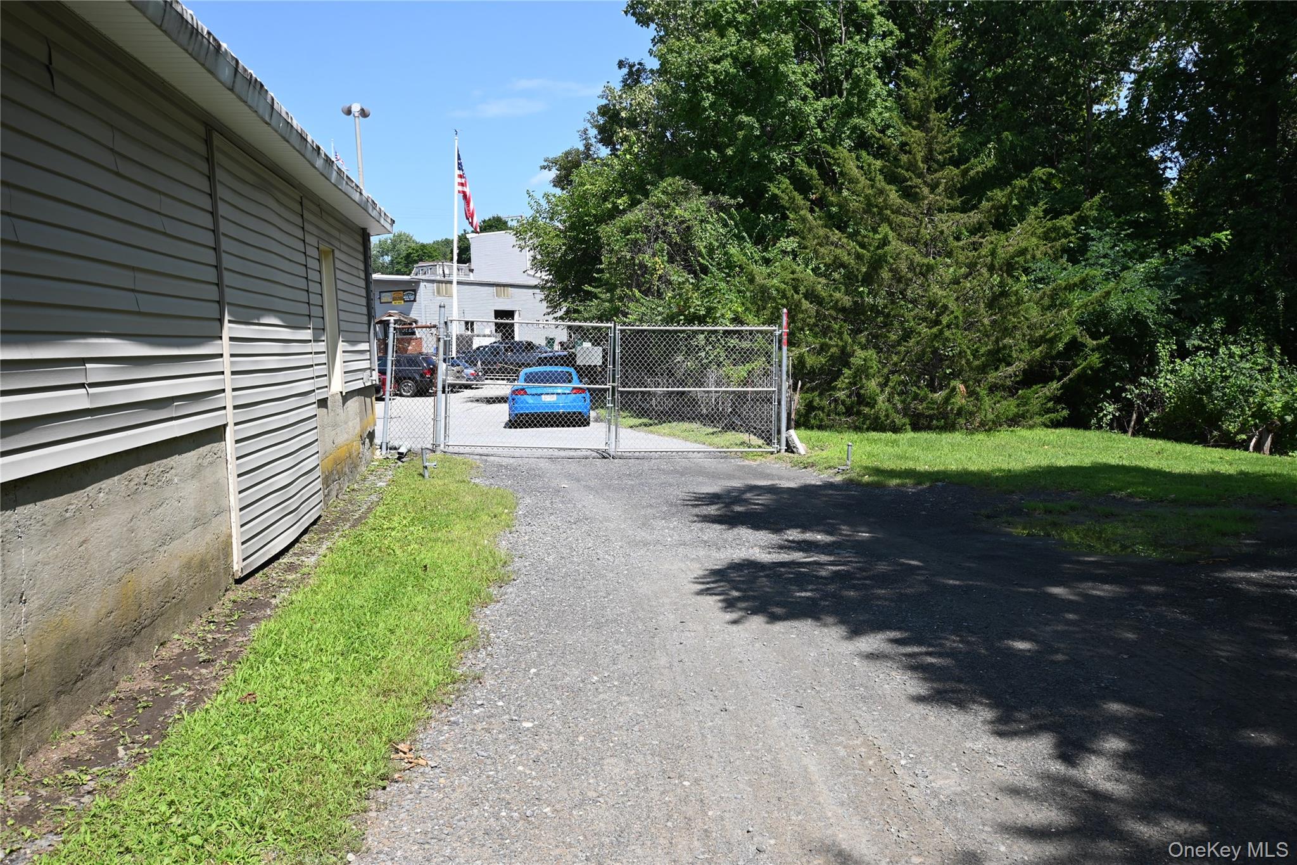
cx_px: 648
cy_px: 432
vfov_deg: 43.6
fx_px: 1081
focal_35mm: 30
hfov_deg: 61.9
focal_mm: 20
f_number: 6.3
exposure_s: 1/320
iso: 100
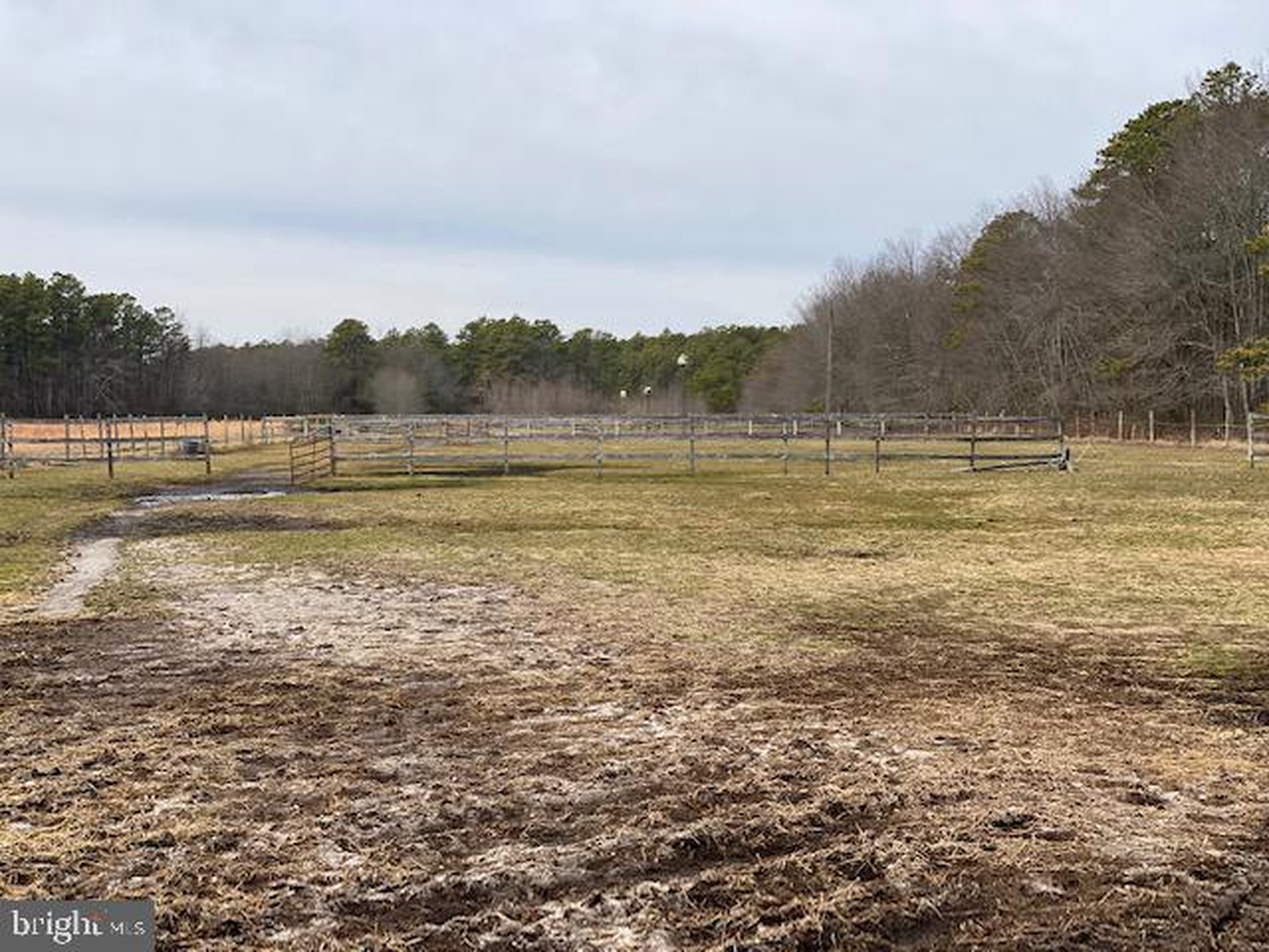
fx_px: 1906
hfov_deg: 36.8
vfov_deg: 28.0
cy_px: 476
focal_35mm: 52
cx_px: 634
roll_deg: -0.4
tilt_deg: -2.1
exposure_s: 1/1261
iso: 20
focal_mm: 6
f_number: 2
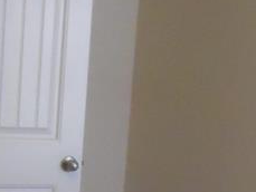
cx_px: 23
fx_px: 925
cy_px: 191
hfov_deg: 15.6
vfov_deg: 11.7
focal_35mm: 125
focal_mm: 5
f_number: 2.7
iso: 800
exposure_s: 1/80
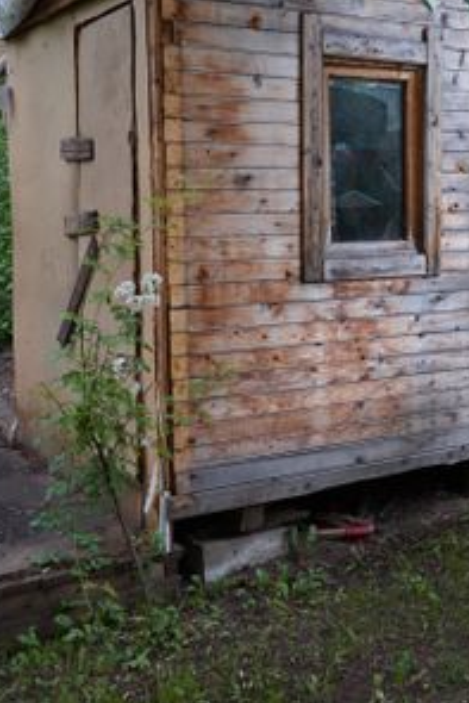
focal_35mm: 49
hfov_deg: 27.2
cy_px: 286
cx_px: 354
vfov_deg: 40.2
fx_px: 956
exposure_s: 1/160
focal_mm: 31
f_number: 4
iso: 320
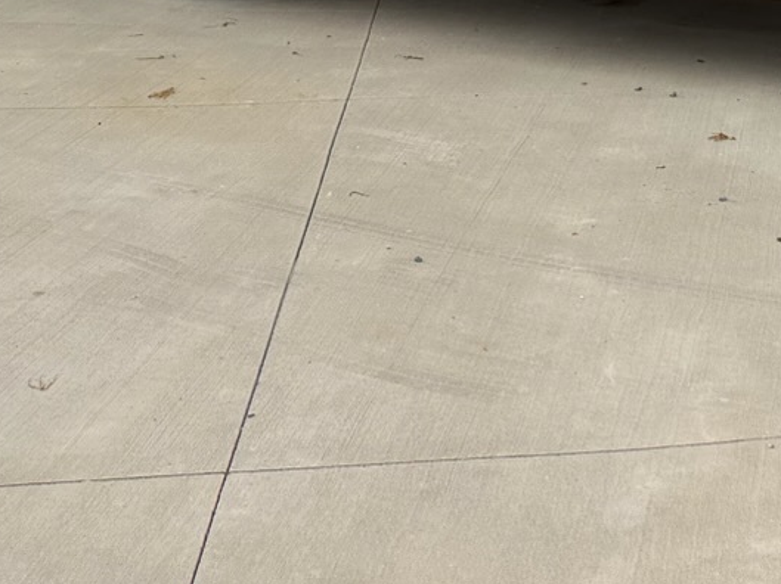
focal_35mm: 93
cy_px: -437
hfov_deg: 20.0
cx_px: 902
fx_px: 2097
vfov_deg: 14.2
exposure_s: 1/722
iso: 80
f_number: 1.78
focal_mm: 6.76
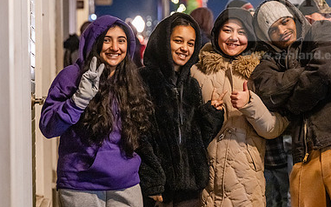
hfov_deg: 16.8
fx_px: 1118
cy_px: 73
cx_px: 202
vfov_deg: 10.6
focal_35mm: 124
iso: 8000
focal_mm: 80
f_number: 2.8
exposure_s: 1/200
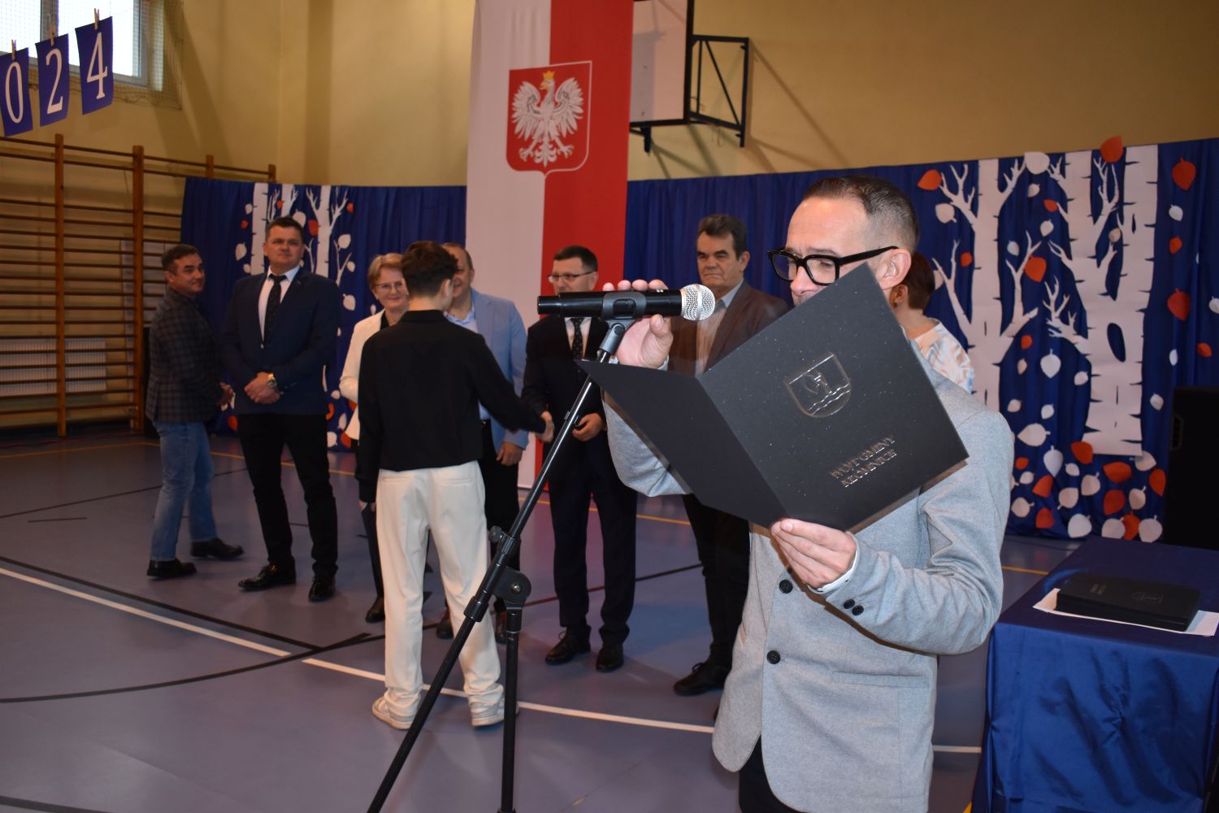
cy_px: 406
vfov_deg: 40.0
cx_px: 610
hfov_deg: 57.2
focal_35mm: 33
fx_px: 1117
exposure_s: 1/60
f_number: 3.8
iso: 800
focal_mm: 22
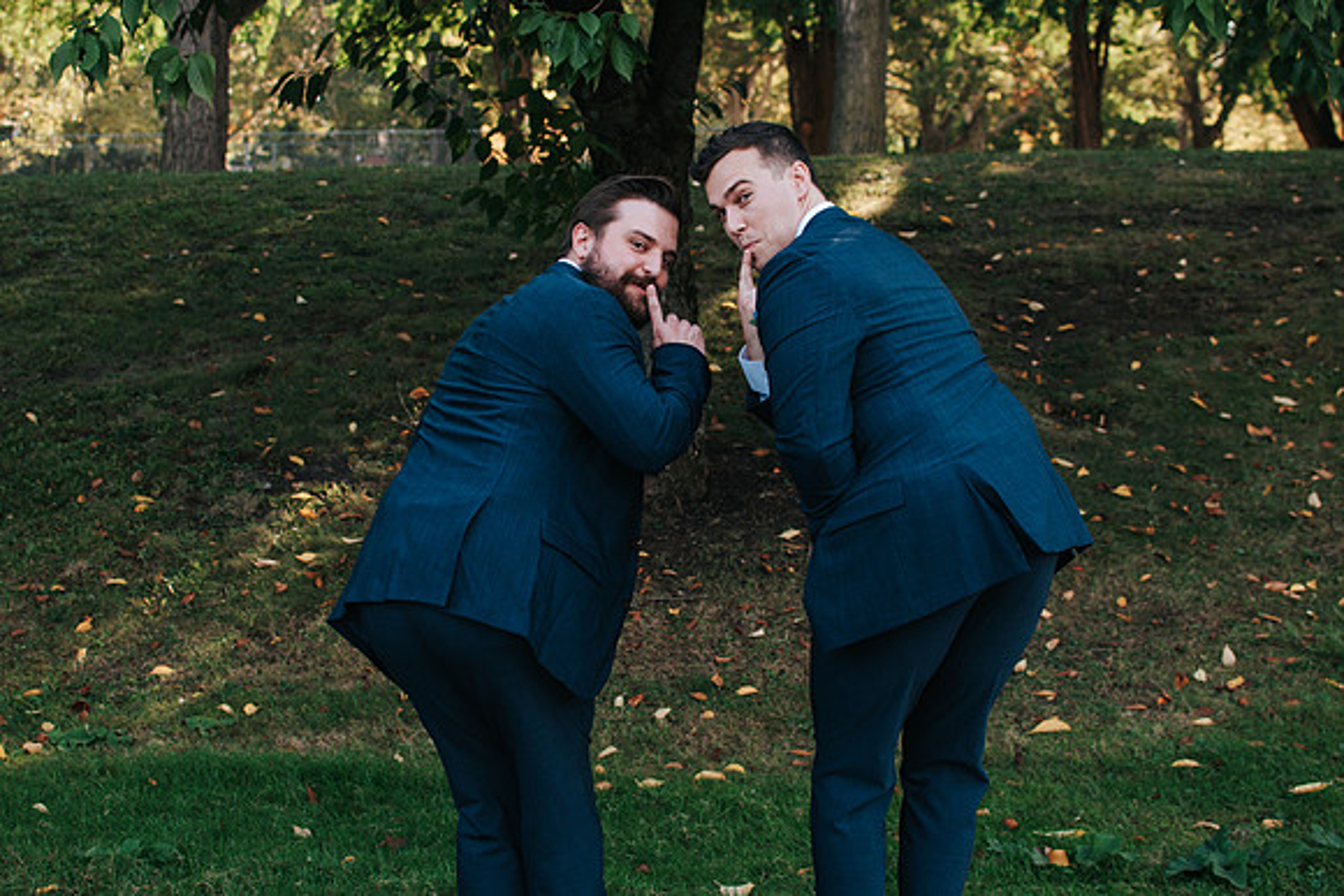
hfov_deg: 36.6
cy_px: 435
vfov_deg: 24.9
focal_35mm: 54
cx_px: 653
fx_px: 2032
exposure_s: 1/250
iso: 100
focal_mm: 35
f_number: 3.5
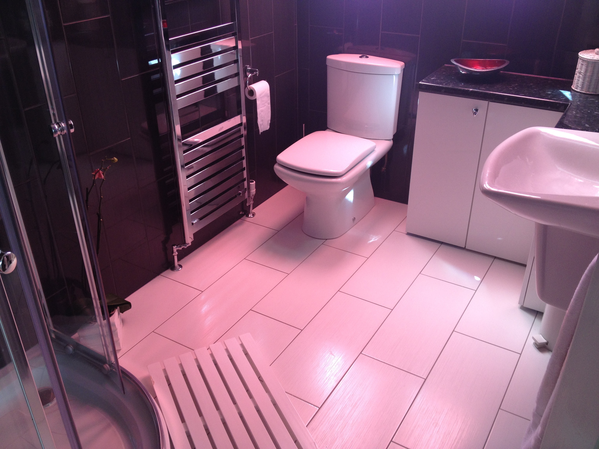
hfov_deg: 52.6
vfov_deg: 40.7
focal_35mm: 35
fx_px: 606
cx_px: 300
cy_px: 224
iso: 50
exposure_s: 1/40
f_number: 2.4
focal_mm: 4.28
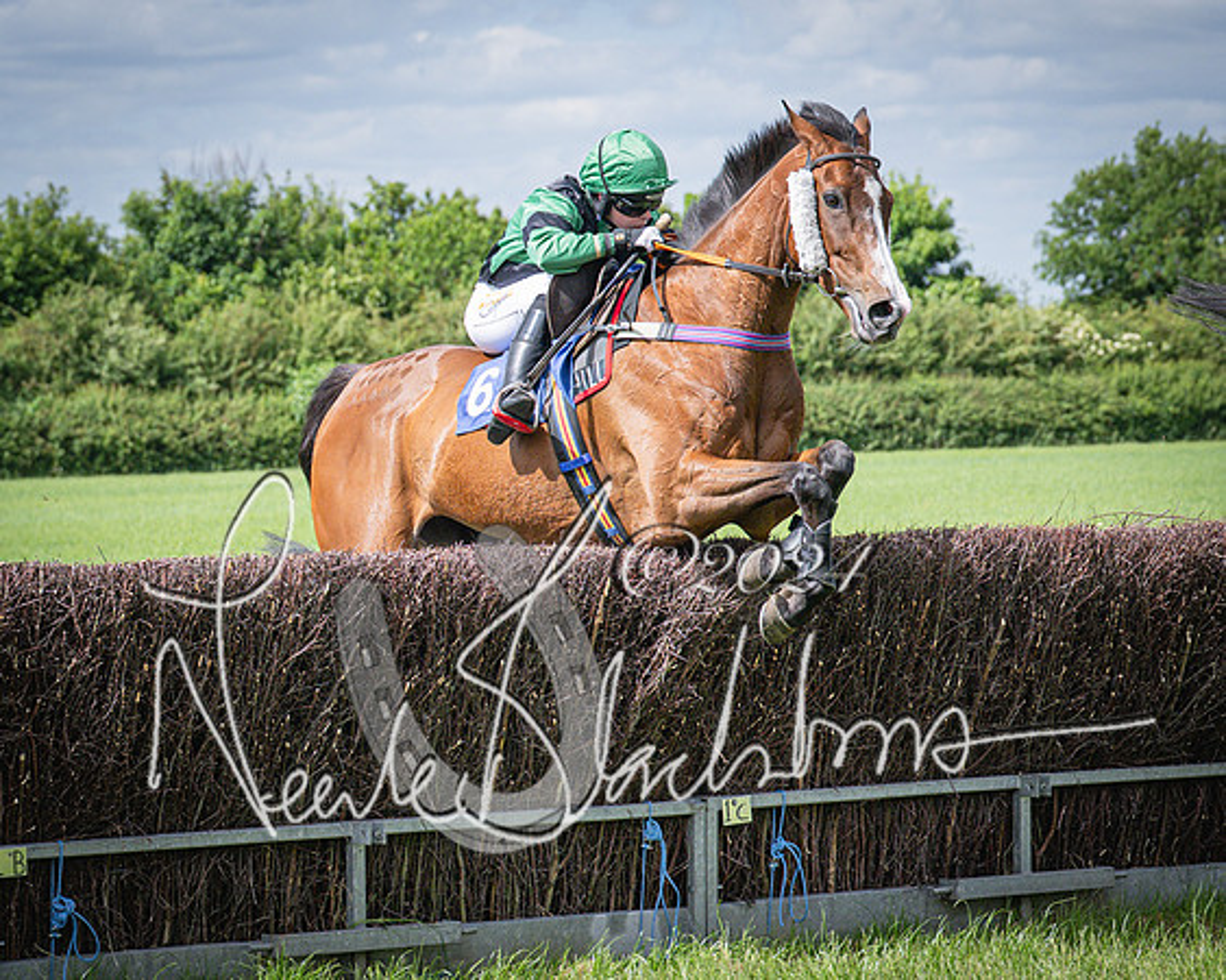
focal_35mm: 164
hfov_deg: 11.8
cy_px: 474
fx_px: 5932
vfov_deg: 9.4
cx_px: 303
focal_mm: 70
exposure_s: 1/3200
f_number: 4
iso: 400
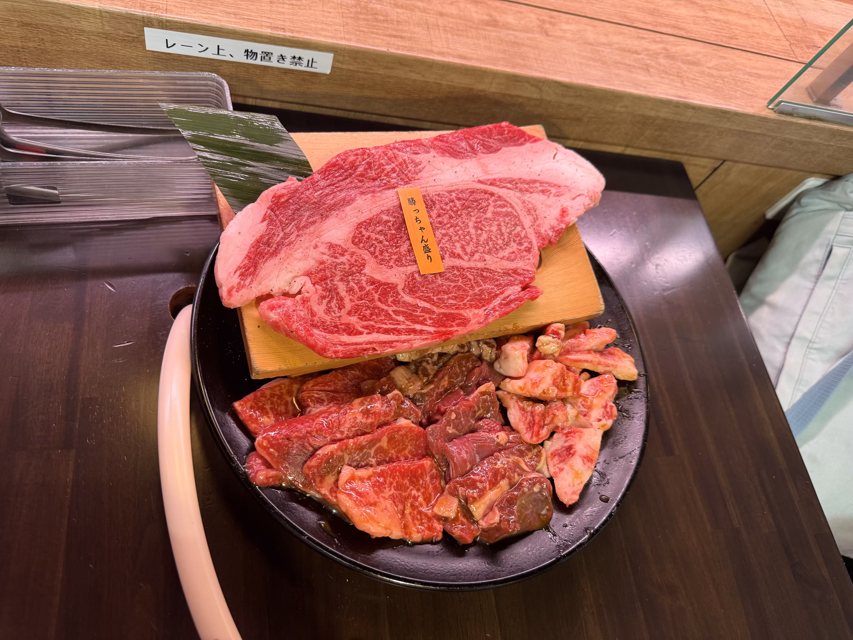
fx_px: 591
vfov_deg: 56.8
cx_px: 426
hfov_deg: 71.6
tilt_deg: -56.7
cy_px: 320
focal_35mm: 24
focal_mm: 6.76
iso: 160
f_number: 1.78
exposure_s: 1/60
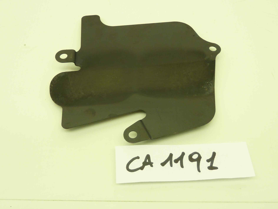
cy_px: 104
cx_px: 139
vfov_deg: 37.7
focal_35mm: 38
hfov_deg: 49.0
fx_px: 305
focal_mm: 4.4
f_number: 3.3
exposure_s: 1/25
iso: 80
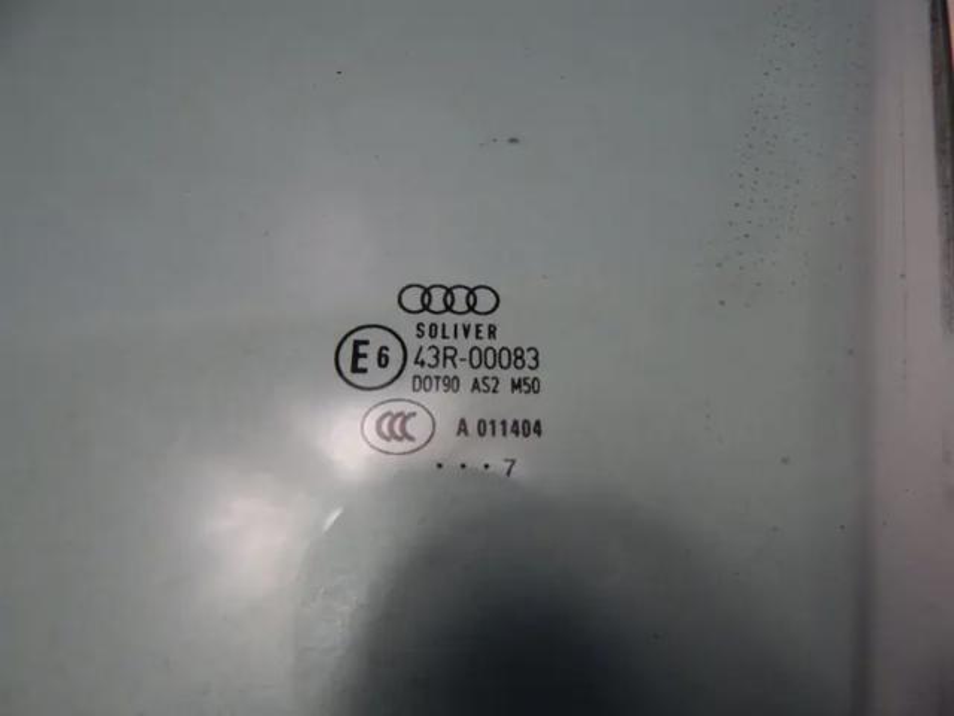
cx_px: 477
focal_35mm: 23
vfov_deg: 58.9
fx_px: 634
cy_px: 358
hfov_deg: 73.9
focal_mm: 4
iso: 125
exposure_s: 1/80
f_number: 3
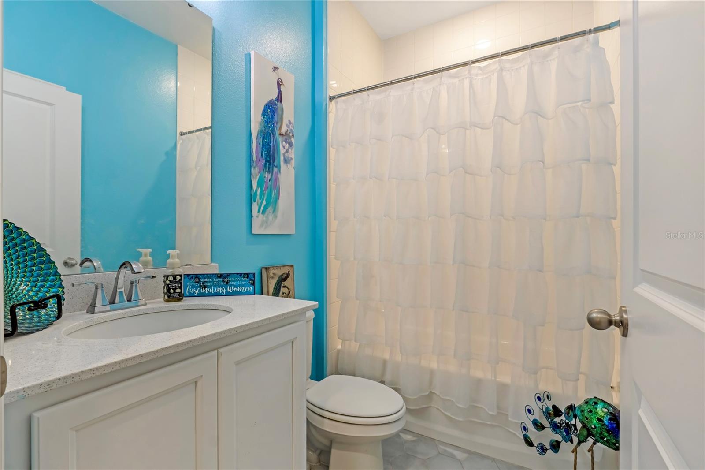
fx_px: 323
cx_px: 352
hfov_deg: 95.0
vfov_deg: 72.0
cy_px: 235
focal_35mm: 16
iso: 250
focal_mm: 11
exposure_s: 1/200
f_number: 9
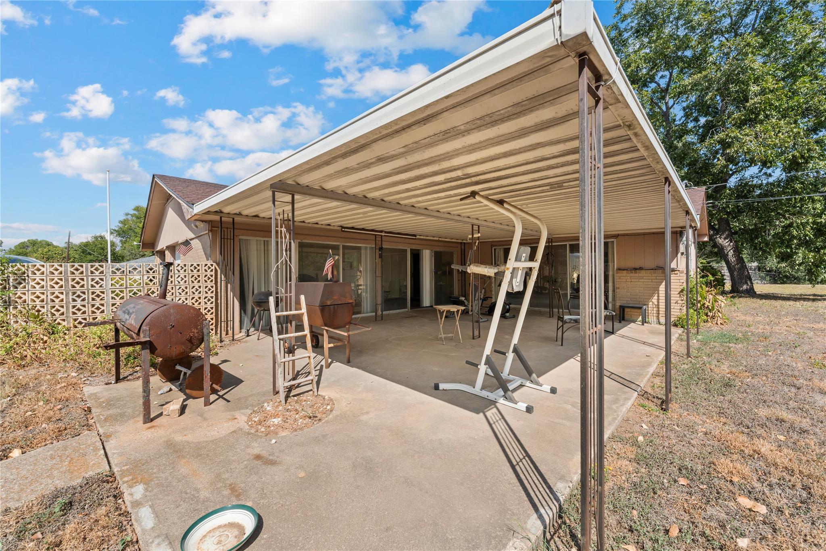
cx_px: 413
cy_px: 276
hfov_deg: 108.3
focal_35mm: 13
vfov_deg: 85.4
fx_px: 298
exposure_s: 1/200
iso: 160
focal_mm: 13
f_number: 11
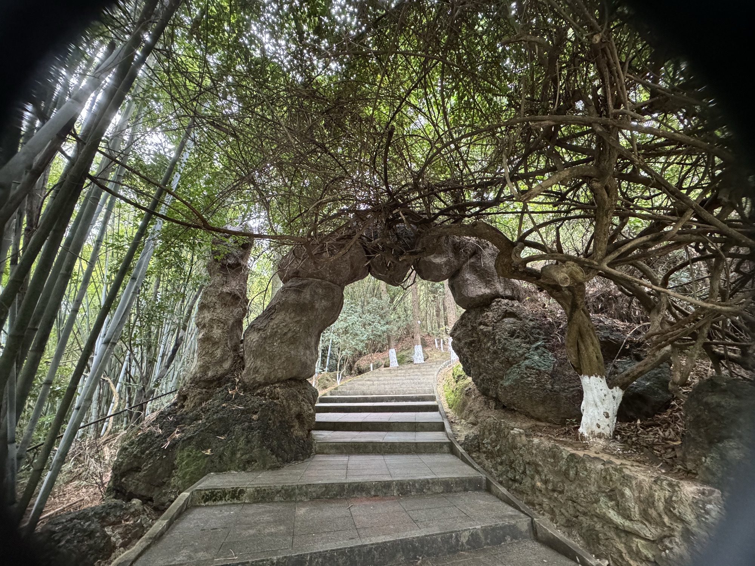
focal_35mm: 14
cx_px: 378
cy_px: 283
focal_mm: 2.22
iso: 1000
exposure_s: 1/60
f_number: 2.2
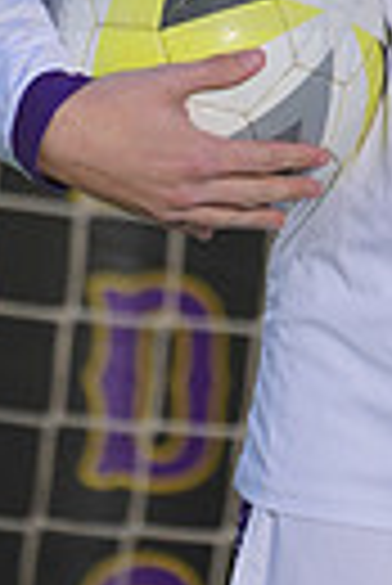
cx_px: 525
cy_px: -112
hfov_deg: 0.8
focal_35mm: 1772
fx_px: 28864
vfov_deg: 1.2
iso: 100
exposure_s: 1/200
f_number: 8
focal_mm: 397
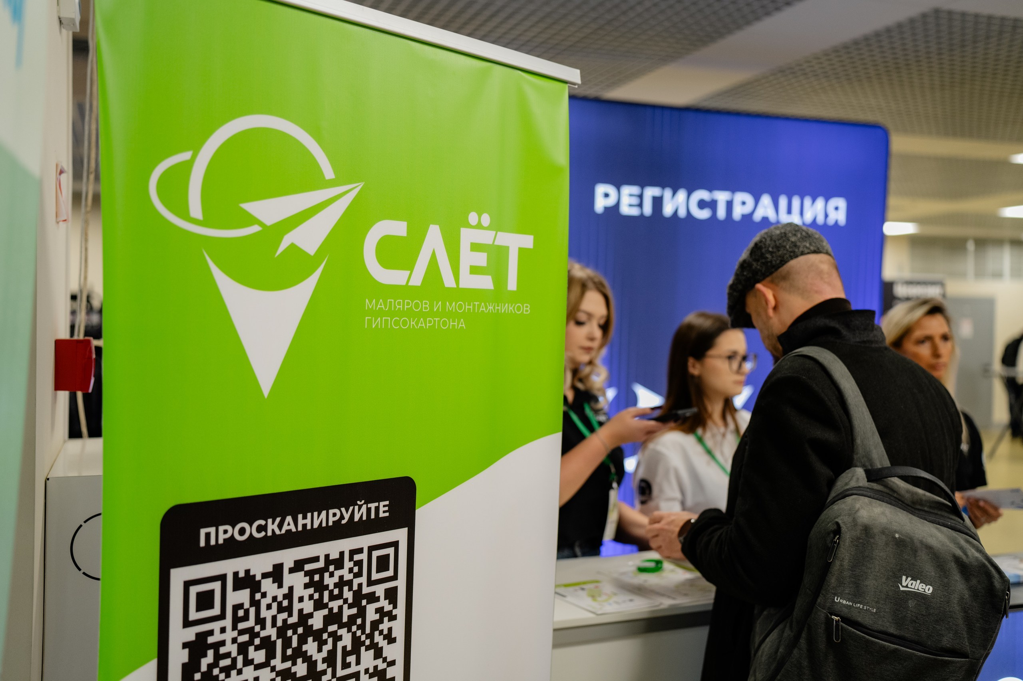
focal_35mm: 35
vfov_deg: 37.8
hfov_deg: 54.4
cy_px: 340
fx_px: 994
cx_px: 512
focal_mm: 35
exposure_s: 1/125
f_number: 2
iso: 800
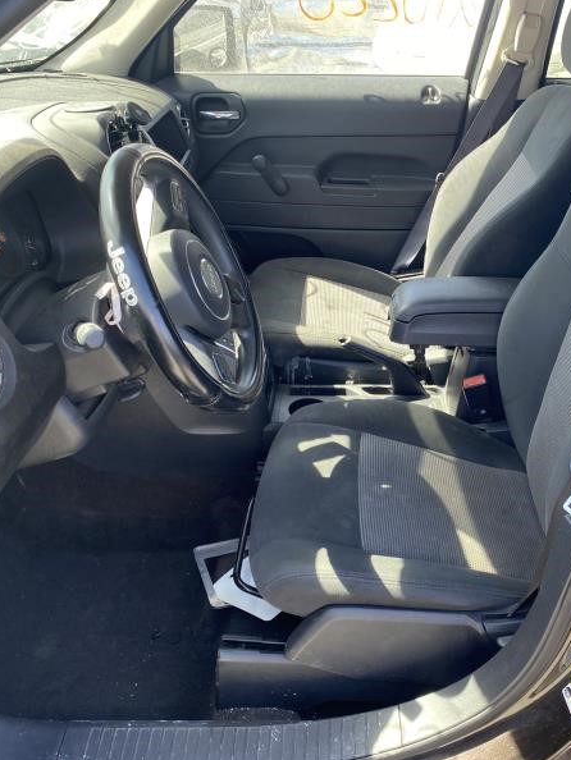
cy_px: 380
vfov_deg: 52.6
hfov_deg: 40.2
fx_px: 769
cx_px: 384
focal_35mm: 35
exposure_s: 1/122
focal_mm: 4.25
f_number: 1.8
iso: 40
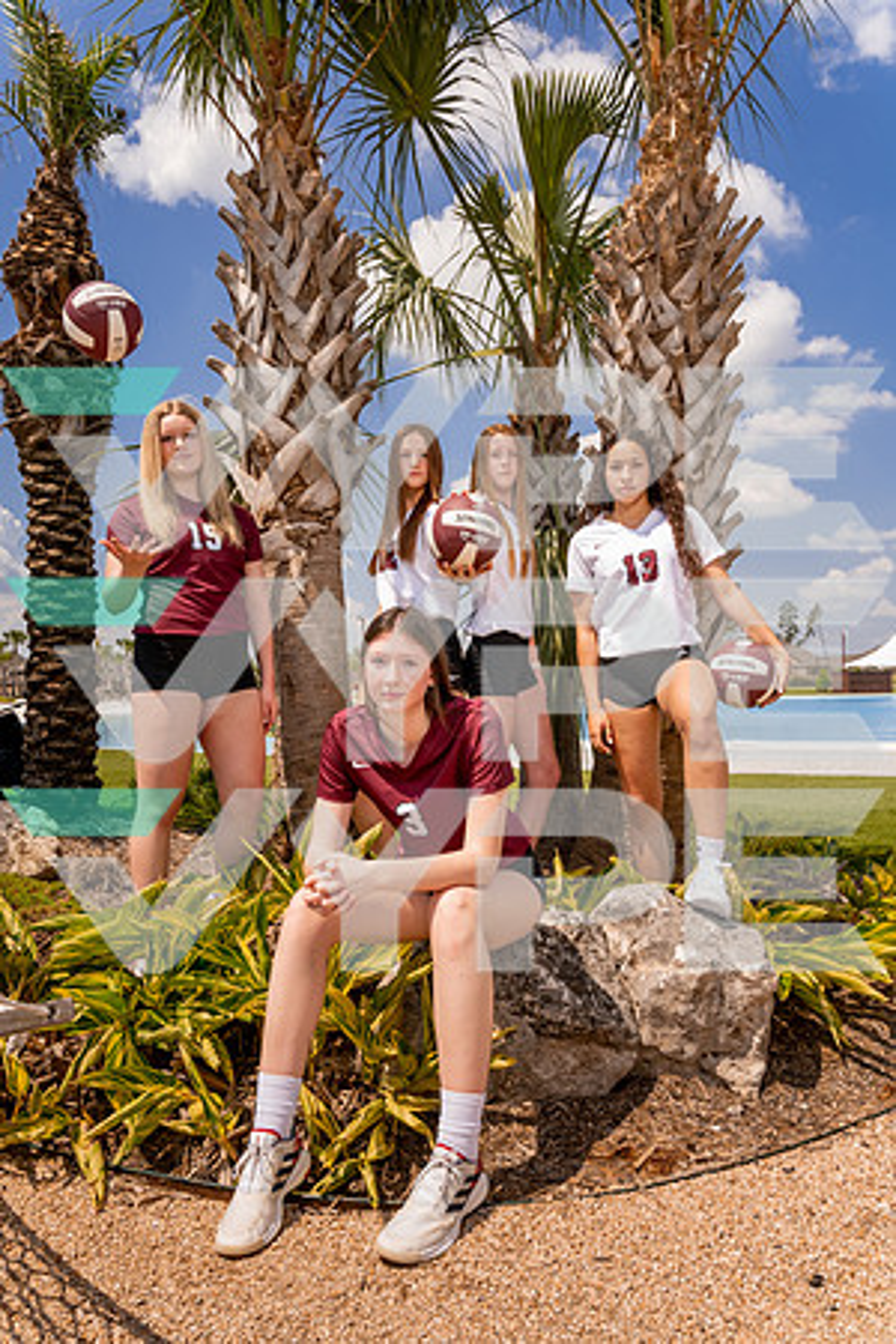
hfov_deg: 53.1
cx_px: 448
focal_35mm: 24
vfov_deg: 73.7
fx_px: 896
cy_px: 672
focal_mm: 24
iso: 250
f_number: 13
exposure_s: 1/200
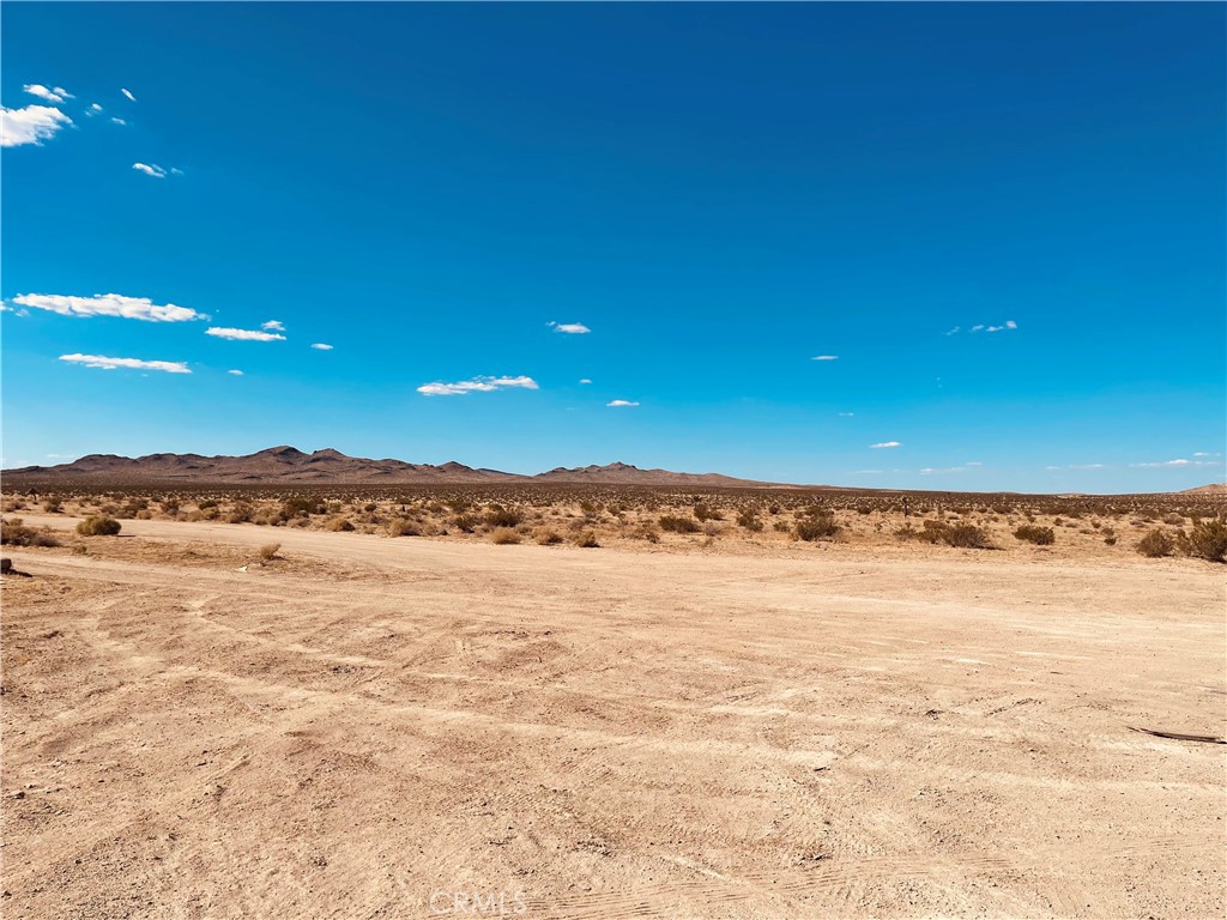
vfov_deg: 54.9
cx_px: 614
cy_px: 460
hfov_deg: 69.4
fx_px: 886
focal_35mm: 25
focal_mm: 5.1
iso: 32
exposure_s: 1/6993
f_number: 1.6
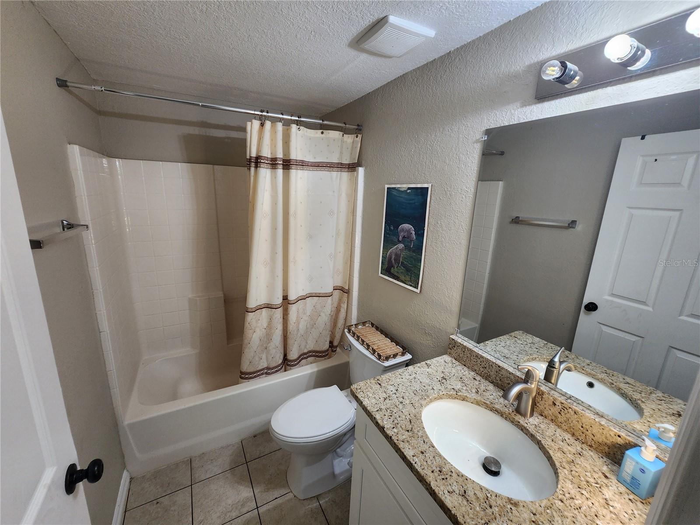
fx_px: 263
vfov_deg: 89.9
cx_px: 350
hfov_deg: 106.2
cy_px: 262
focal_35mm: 13
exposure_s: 1/60
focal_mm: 2.2
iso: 160
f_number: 2.2
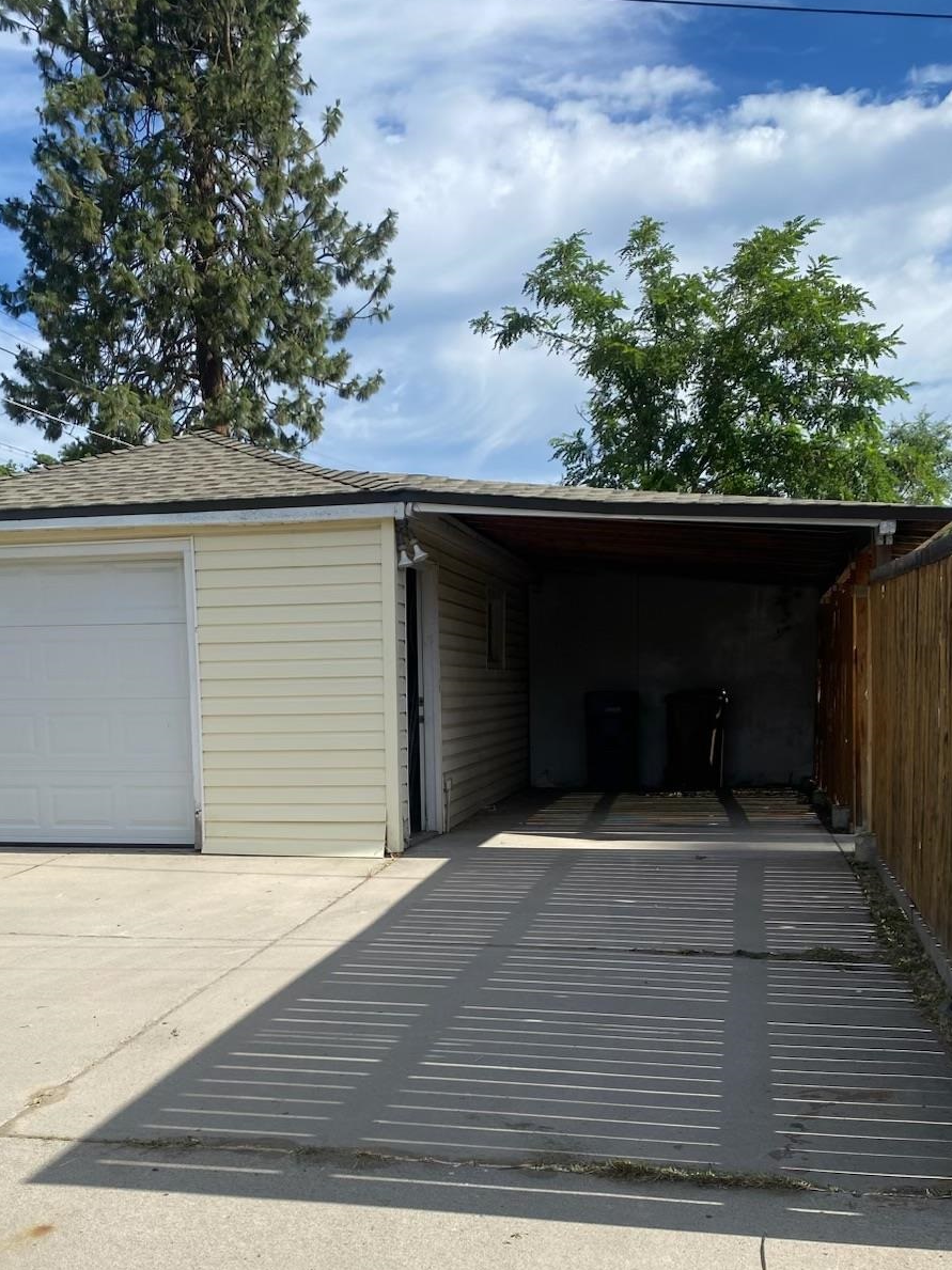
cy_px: 830
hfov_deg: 40.6
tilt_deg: -5.0
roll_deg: +0.6
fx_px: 1284
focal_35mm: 35
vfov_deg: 51.8
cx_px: 434
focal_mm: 4.25
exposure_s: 1/2817
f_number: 1.8
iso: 32
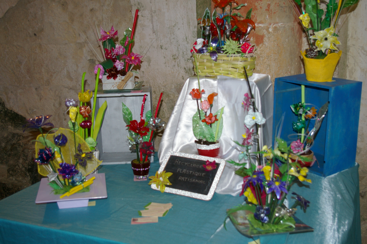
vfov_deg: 28.9
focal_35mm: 46
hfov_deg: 42.4
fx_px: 474
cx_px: 184
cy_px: 122
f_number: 4.5
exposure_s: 1/45
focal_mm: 31
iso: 400
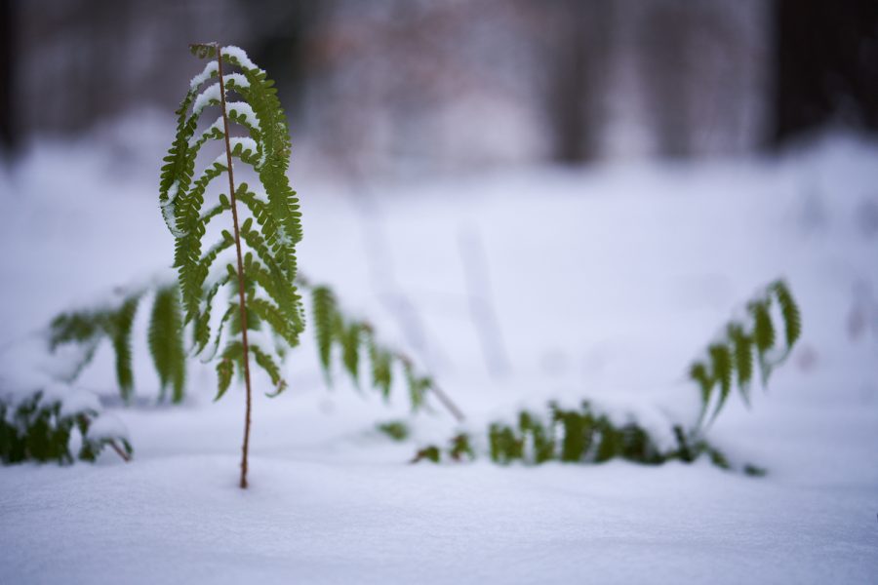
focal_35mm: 85
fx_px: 2073
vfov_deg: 16.1
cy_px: 292
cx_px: 439
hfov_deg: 23.9
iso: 200
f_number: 1.8
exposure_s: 1/320
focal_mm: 85
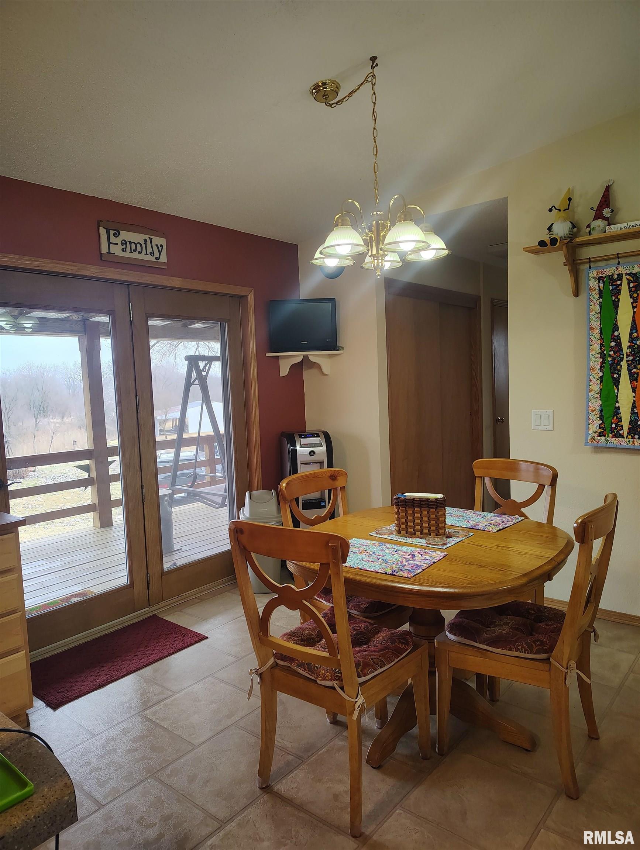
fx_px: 590
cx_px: 320
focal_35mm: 24
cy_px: 425
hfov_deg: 56.9
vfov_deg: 71.5
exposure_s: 1/120
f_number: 1.8
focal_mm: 5.56
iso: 913
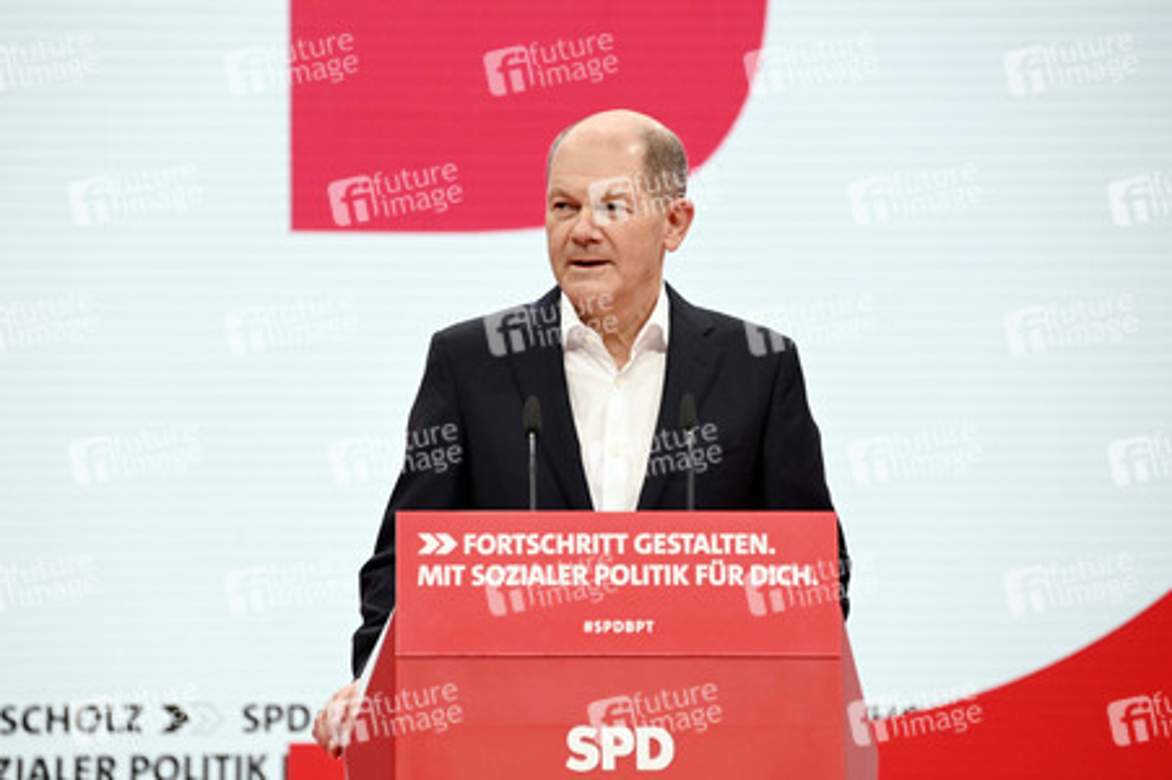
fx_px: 6831
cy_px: 390
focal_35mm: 210
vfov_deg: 6.5
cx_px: 586
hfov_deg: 9.8
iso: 5000
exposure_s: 1/500
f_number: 5.6
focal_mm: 210
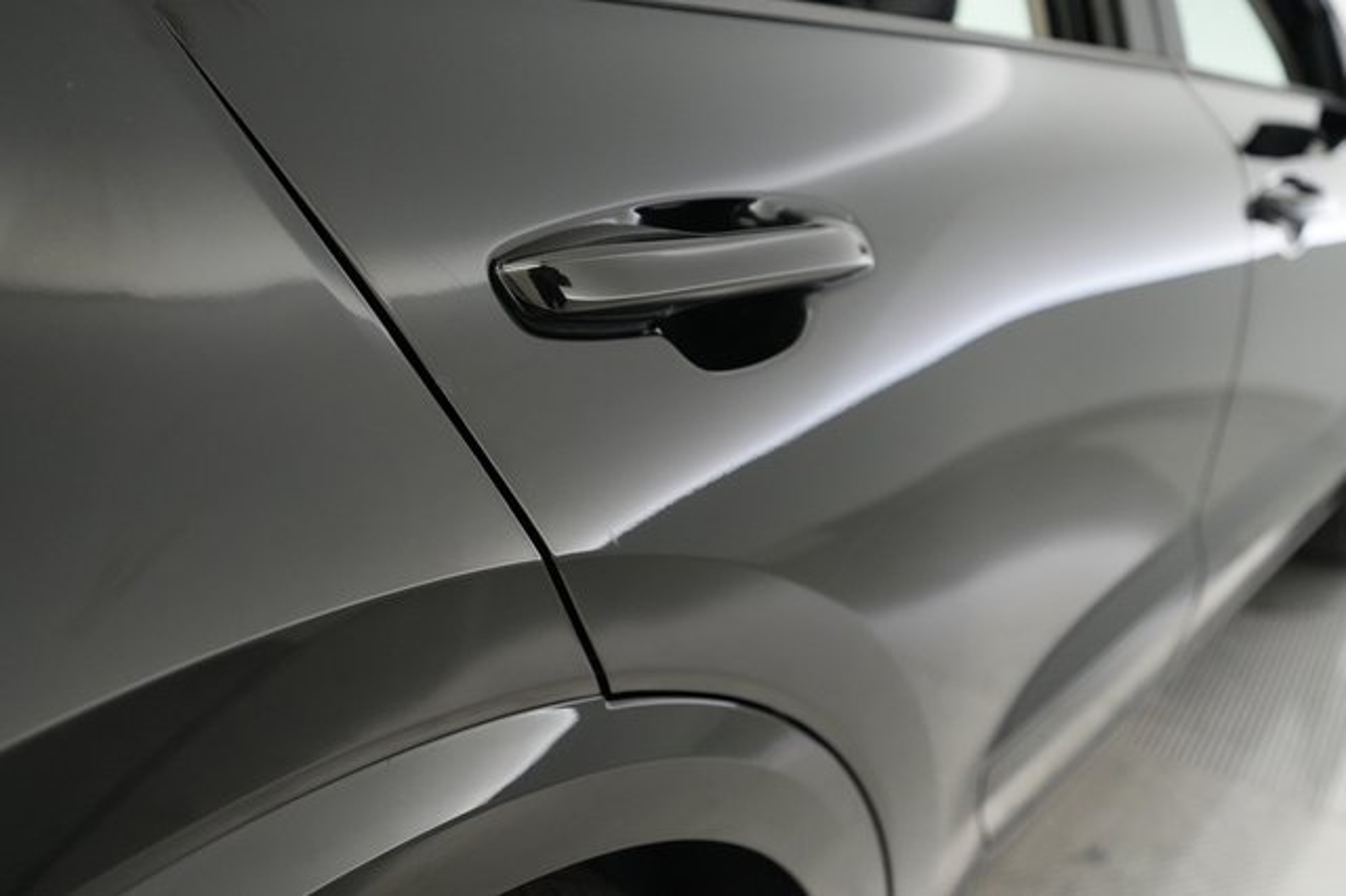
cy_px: 448
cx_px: 673
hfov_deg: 67.4
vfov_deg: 47.9
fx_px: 1009
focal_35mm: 27
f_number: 2.8
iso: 6400
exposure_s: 1/160
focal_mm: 27
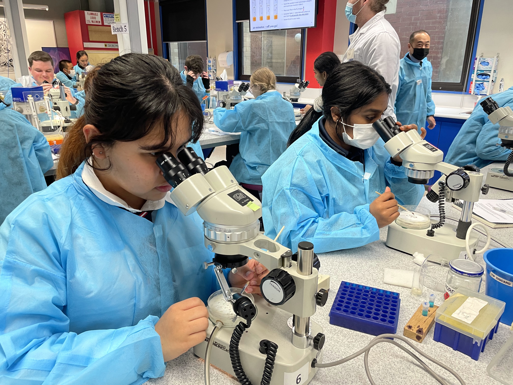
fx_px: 385
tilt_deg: -19.8
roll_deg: +0.2
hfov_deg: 67.3
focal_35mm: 26
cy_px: 192
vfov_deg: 53.1
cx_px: 256
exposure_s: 1/50
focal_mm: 4.2
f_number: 1.6
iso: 100
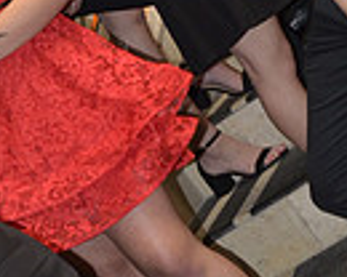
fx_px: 1160
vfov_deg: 12.8
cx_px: 93
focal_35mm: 113
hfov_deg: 16.9
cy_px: -162
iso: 800
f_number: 3.5
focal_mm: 18
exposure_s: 1/30
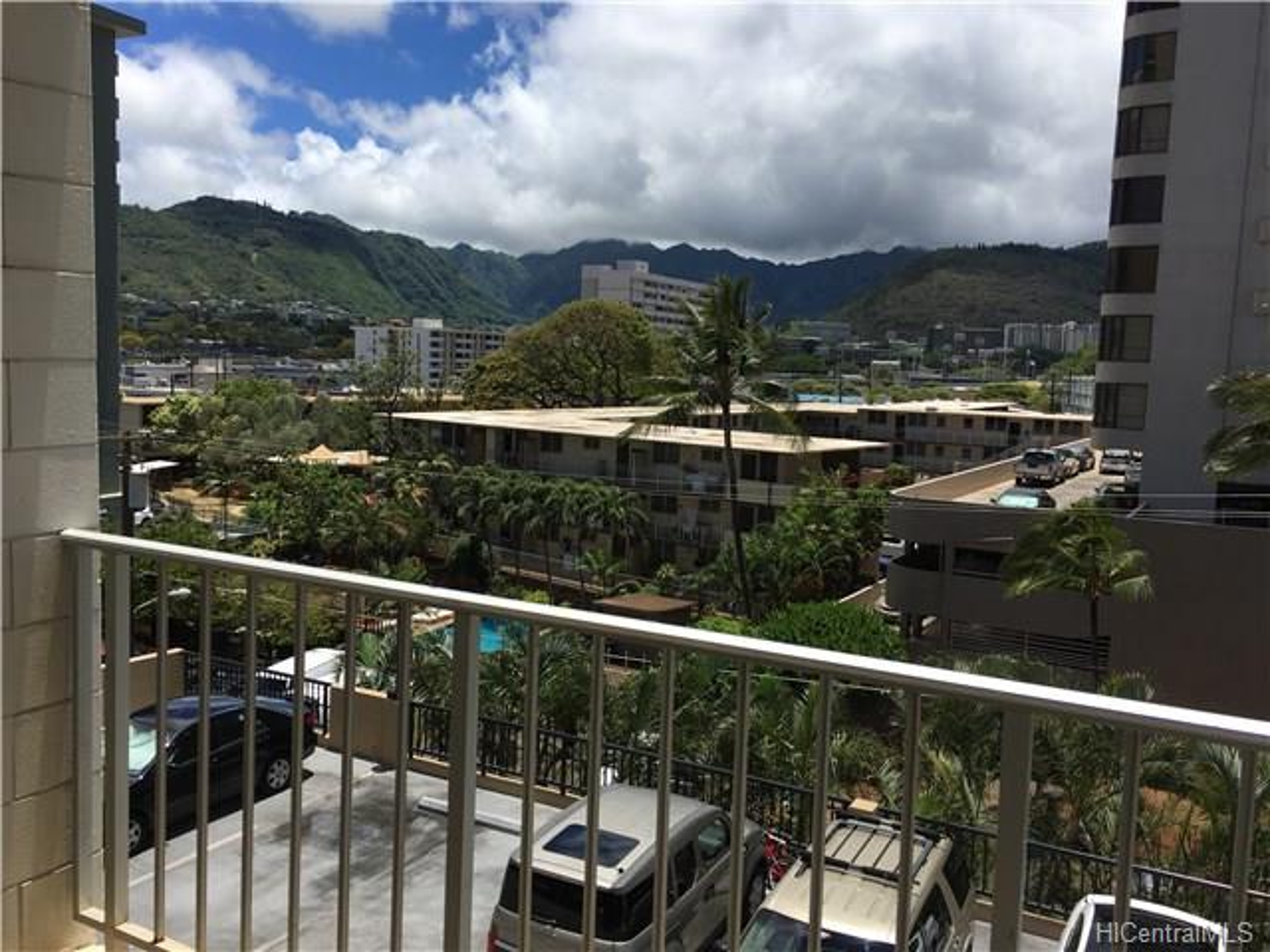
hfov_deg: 61.7
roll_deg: -1.3
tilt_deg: -6.3
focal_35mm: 29
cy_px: 476
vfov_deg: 48.2
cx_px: 635
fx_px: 1064
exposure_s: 1/2198
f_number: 2.2
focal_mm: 4.15
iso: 25
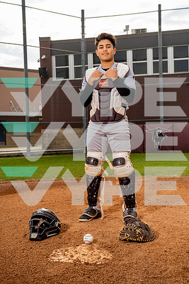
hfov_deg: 30.5
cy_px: 142
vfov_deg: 44.5
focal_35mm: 44
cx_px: 94
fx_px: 346
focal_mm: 44
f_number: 5
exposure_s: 1/250
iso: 100
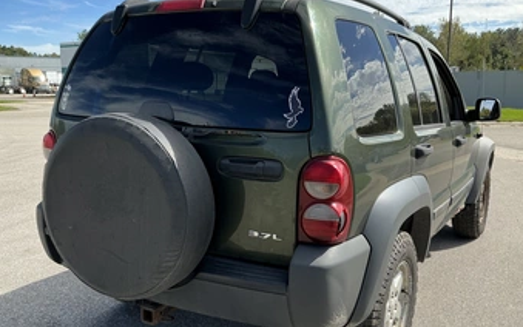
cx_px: 258
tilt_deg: -9.5
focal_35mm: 35
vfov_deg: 36.3
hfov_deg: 55.3
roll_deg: +0.9
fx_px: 499
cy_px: 177
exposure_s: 1/1279
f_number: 1.8
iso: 25
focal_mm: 3
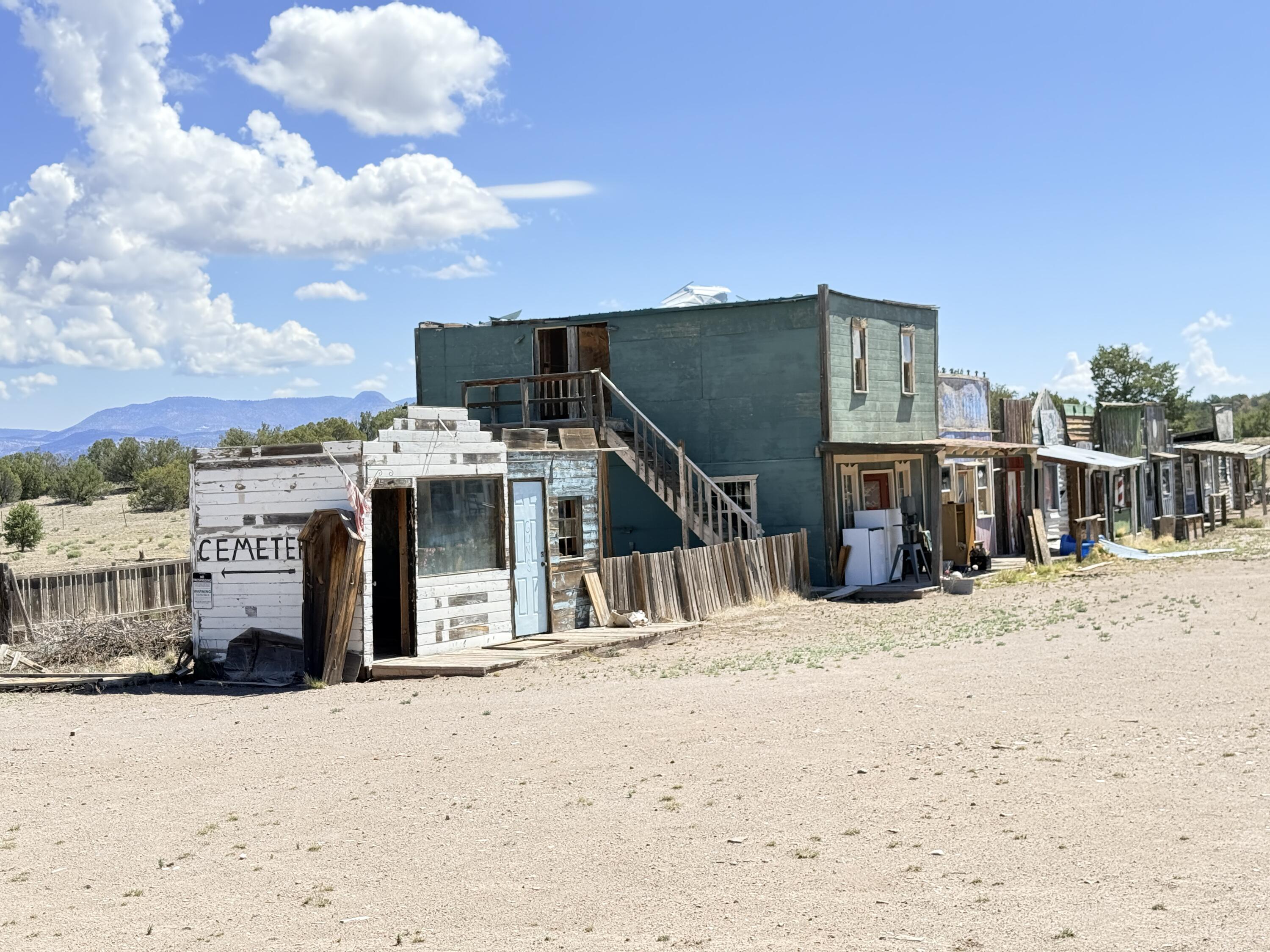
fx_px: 1761
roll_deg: +1.8
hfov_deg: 39.7
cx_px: 635
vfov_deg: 30.3
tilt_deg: -0.4
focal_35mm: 48
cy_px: 476
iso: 100
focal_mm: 6.76
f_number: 1.78
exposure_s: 1/2088
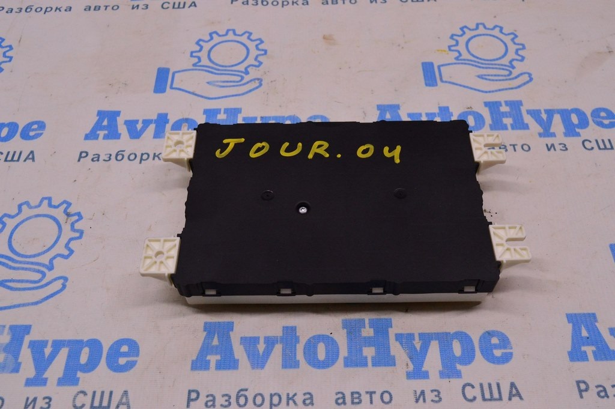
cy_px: 204
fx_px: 614
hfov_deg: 53.2
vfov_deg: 36.8
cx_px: 308
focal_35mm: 36
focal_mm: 24
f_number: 8
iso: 1600
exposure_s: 1/200
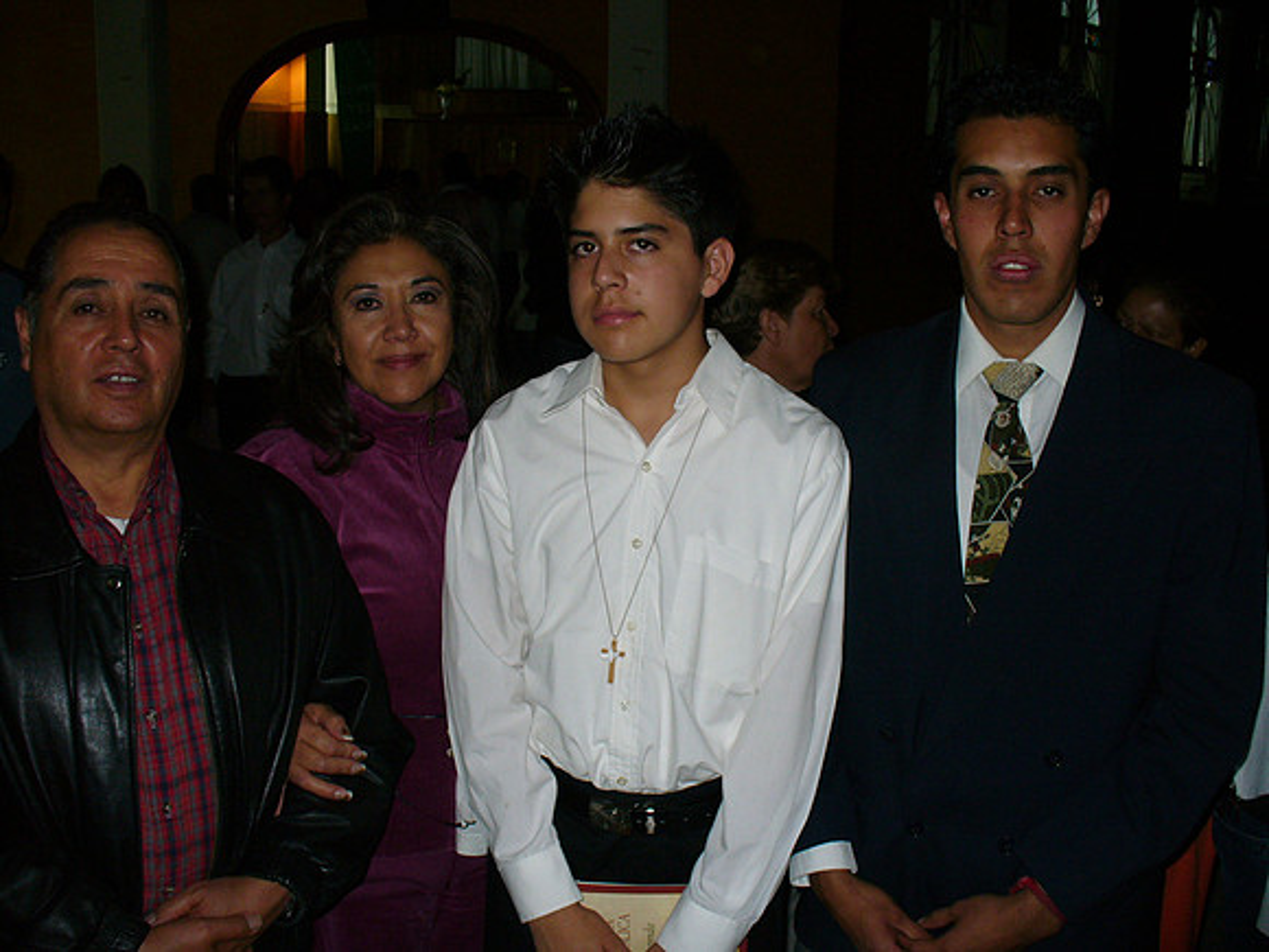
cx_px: 634
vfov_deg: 38.7
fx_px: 1356
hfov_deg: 50.1
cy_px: 476
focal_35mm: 37
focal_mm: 6.1
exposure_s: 1/30
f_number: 2.8
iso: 100
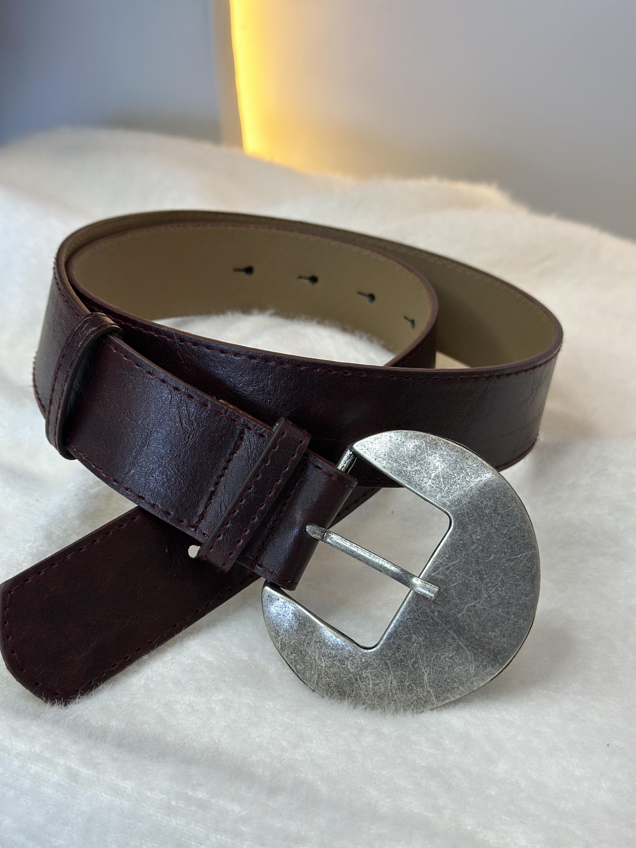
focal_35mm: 48
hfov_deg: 30.3
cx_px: 318
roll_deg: -4.6
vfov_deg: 39.7
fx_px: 1176
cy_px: 424
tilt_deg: -32.6
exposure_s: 1/121
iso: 100
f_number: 1.78
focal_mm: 6.86
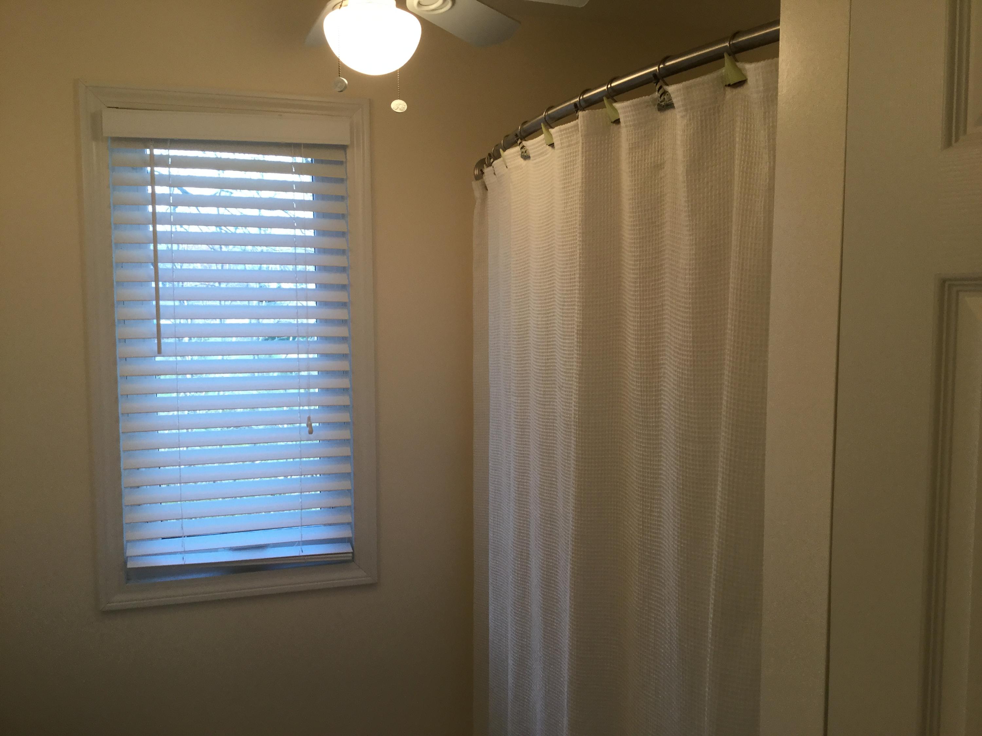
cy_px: 368
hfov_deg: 58.4
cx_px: 491
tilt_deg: -4.6
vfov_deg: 45.4
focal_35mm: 31
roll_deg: +0.1
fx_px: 879
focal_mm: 3.3
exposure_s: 1/40
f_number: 2.4
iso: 32
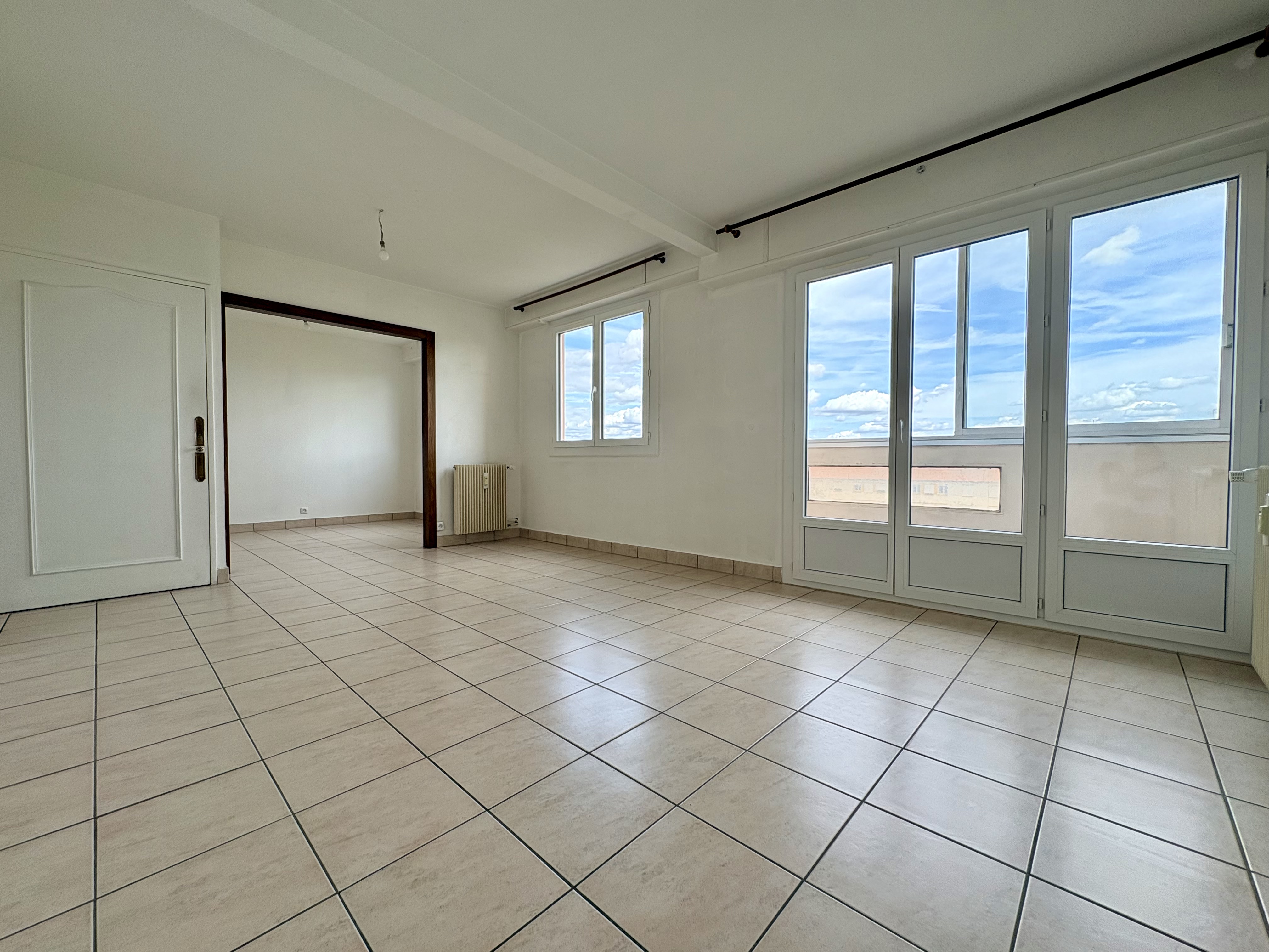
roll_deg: +0.7
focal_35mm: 14
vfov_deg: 85.7
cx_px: 634
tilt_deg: -2.3
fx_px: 513
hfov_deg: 102.1
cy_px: 476
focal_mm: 2.22
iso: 64
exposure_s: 1/275
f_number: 2.2
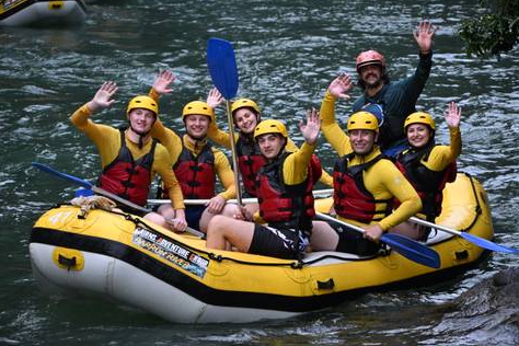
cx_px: 260
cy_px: 172
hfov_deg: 11.8
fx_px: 2516
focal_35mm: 175
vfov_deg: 7.9
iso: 2500
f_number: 6.3
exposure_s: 1/1000
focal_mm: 115
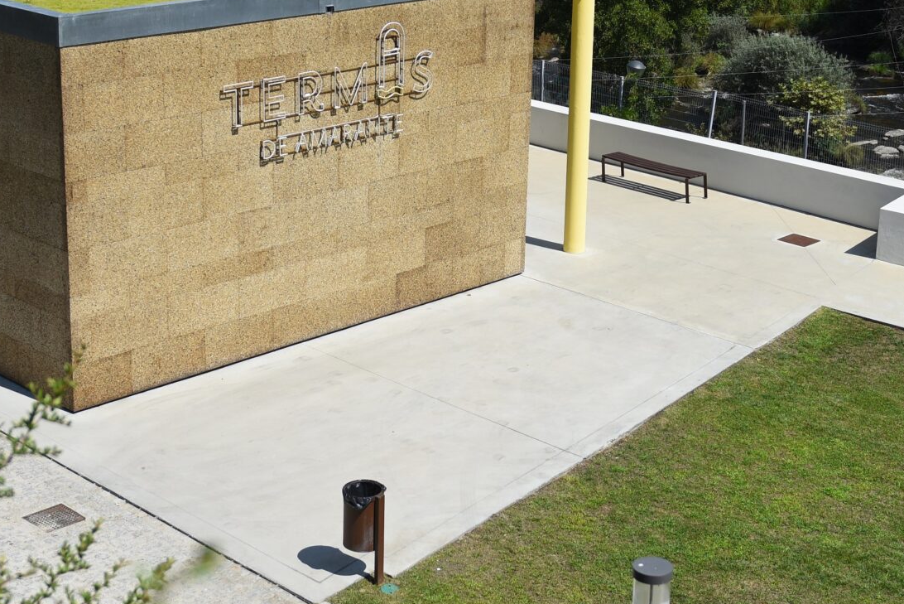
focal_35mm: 68
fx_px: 1708
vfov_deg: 19.9
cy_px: 164
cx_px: 453
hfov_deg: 29.6
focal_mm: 29
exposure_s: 1/2500
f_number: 3.2
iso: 100
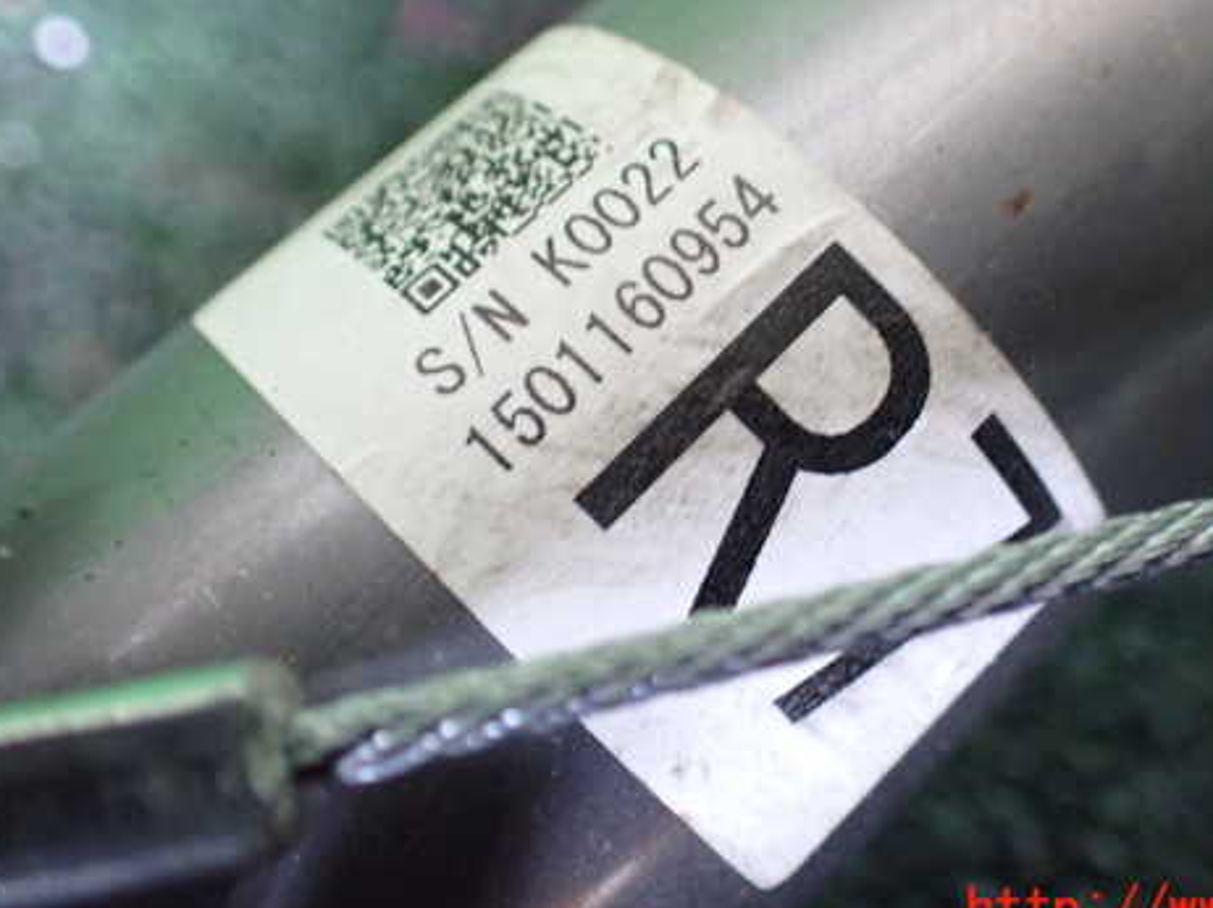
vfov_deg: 36.6
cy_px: 354
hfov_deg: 47.4
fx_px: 1366
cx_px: 772
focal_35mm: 39
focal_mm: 5.4
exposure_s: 1/40
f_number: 2.3
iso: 800
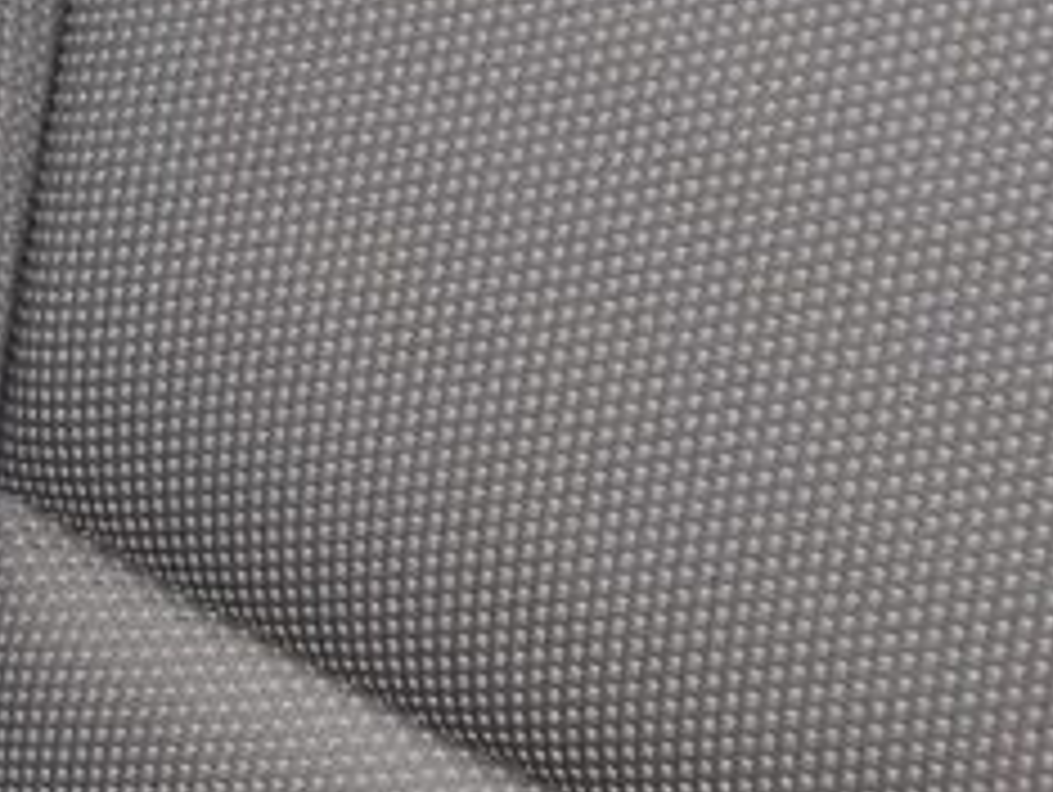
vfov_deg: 8.4
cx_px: 18
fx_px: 4994
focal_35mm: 164
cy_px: -963
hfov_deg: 11.9
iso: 80
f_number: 1.8
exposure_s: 1/100
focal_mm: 6.7
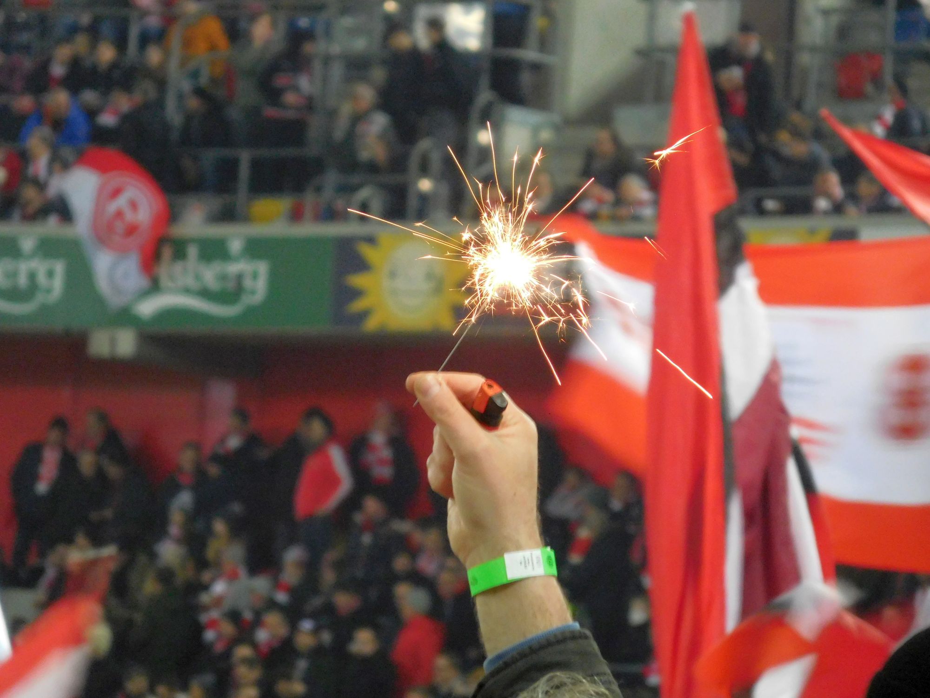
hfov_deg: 5.0
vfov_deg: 3.7
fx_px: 10746
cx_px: 465
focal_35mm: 400
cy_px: 349
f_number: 6.2
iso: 800
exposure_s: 1/25
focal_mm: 71.4
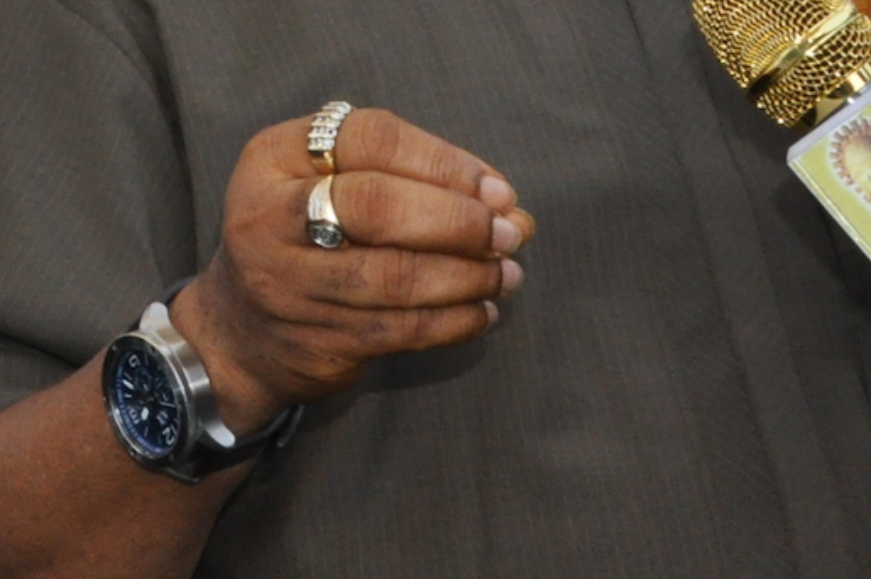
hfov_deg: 14.6
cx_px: -441
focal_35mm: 131
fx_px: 3167
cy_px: -154
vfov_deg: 10.2
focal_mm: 21
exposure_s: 1/200
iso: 1000
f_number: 14
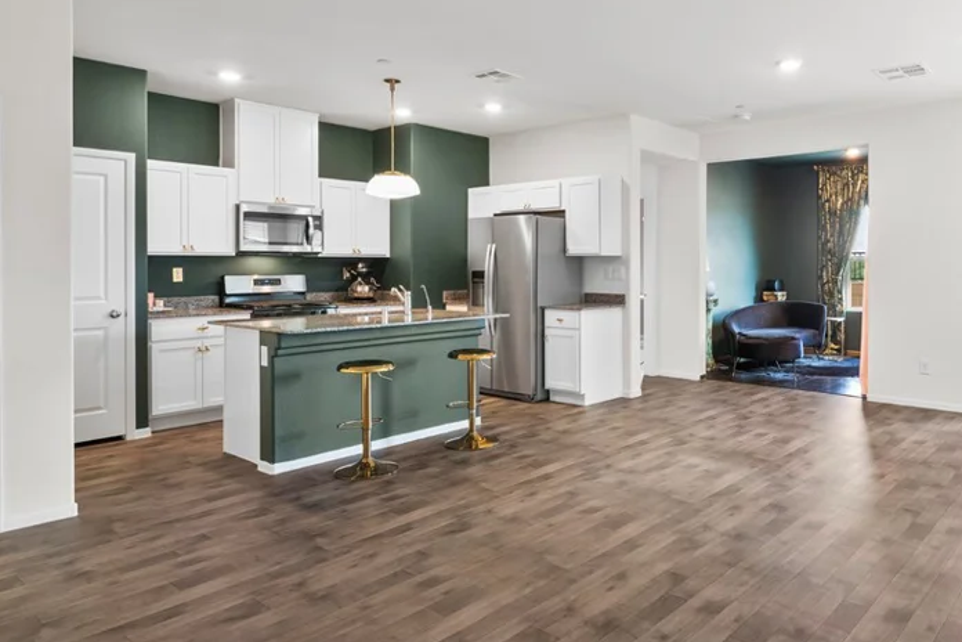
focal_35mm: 25
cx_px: 619
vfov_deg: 51.1
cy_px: 268
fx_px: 668
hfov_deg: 70.0
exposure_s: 1/60
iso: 400
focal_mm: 17
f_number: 8
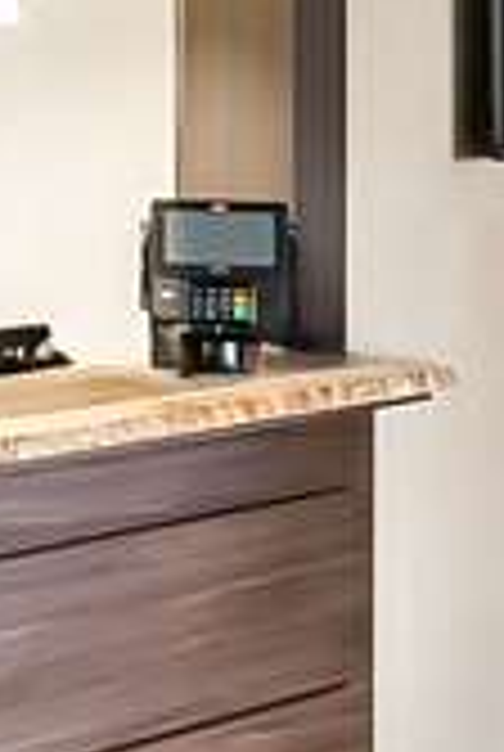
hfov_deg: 8.7
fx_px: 2300
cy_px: 473
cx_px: -1280
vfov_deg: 18.5
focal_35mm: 110
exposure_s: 30
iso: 50
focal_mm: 12
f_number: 8
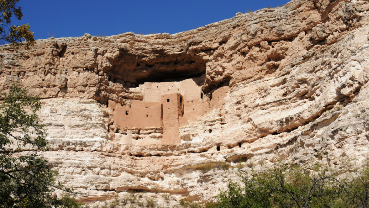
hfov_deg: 45.5
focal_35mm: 45
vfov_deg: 26.5
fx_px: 440
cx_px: 184
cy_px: 117
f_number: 9
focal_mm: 28
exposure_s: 1/3200
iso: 800
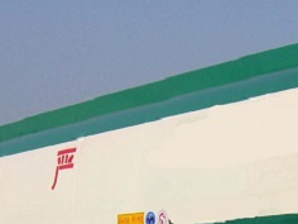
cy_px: 263
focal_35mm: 122
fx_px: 1050
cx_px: 202
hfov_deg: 16.1
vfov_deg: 11.9
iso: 80
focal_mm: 6.2
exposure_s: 1/640
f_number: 4.5
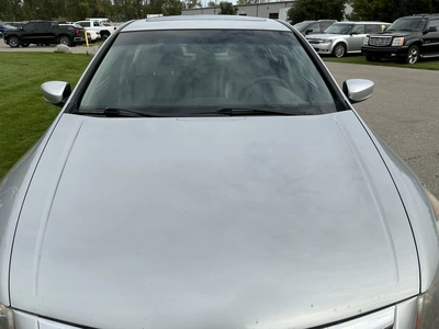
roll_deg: -0.5
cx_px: 220
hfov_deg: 63.4
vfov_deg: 49.7
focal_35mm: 28
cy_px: 164
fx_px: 355
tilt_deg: -19.7
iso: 25
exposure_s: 1/2801
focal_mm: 3
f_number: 1.8
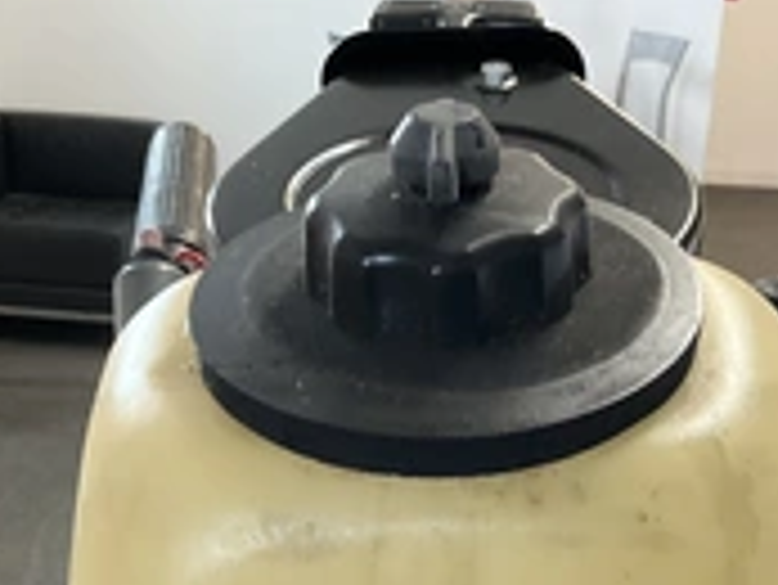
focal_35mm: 67
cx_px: 454
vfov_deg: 20.8
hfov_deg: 28.9
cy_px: 666
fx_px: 1507
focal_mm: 3
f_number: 1.8
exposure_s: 1/60
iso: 250
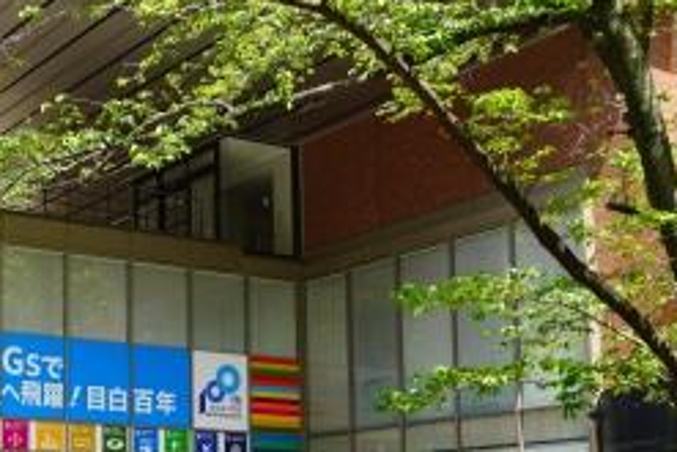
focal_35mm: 68
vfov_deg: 19.9
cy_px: 357
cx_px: 85
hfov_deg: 28.7
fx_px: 1278
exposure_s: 1/100
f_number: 6.3
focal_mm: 25
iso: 100
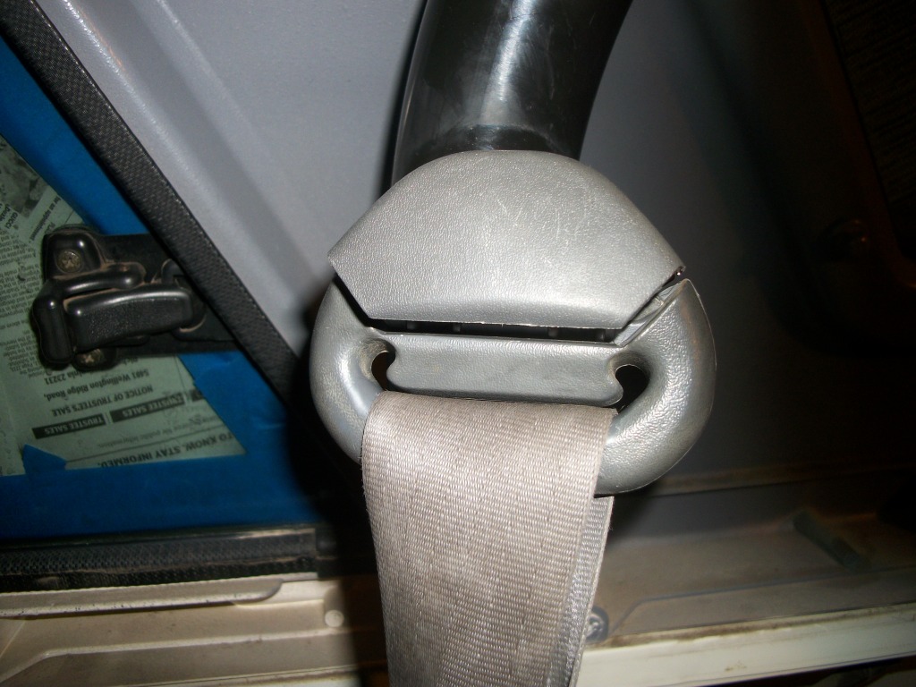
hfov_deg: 56.8
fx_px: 847
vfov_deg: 44.2
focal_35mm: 32
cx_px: 458
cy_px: 344
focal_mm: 5.7
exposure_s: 1/60
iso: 80
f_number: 2.9
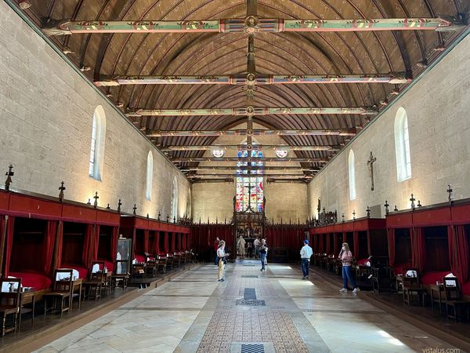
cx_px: 235
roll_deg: -0.2
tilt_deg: +9.6
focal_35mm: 26
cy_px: 176
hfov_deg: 67.3
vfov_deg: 53.1
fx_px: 353
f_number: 1.6
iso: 250
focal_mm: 5.1
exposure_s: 1/50
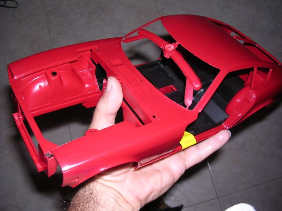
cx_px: 141
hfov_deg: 49.0
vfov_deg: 37.7
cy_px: 106
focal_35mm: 38
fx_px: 310
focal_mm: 5.8
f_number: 2.8
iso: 100
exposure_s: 1/60.1
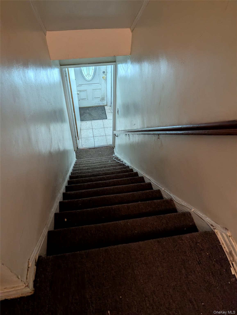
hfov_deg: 56.9
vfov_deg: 71.5
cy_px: 158
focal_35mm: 24
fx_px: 218
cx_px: 118
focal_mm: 6.9
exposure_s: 1/60
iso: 119
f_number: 1.68
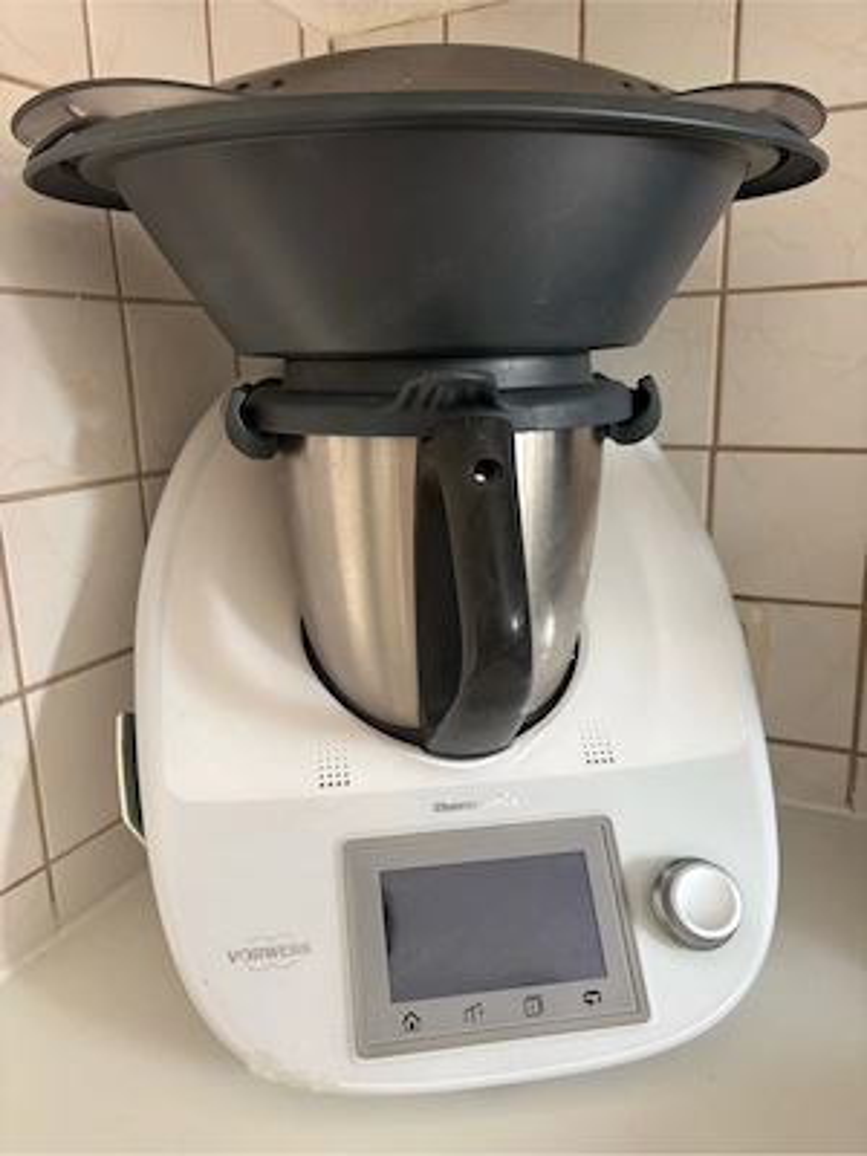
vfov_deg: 67.3
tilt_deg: -13.1
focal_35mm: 26
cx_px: 434
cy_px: 578
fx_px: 868
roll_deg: +1.1
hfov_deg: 53.1
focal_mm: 5.96
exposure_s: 1/122
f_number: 1.6
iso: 100
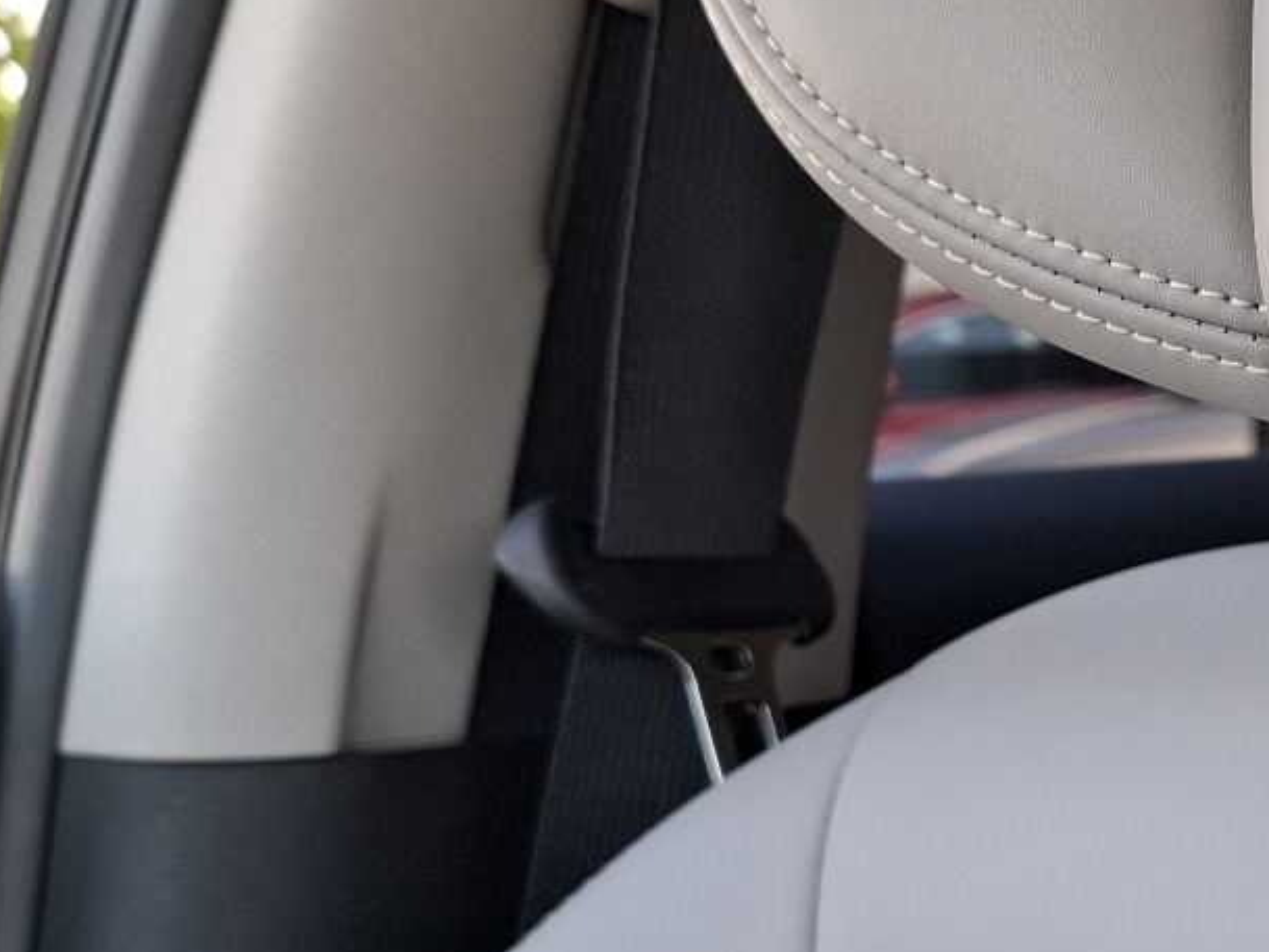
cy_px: 756
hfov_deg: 26.0
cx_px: 1463
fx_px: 2493
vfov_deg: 21.4
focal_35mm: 68
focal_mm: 5.54
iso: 50
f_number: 1.8
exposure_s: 1/120
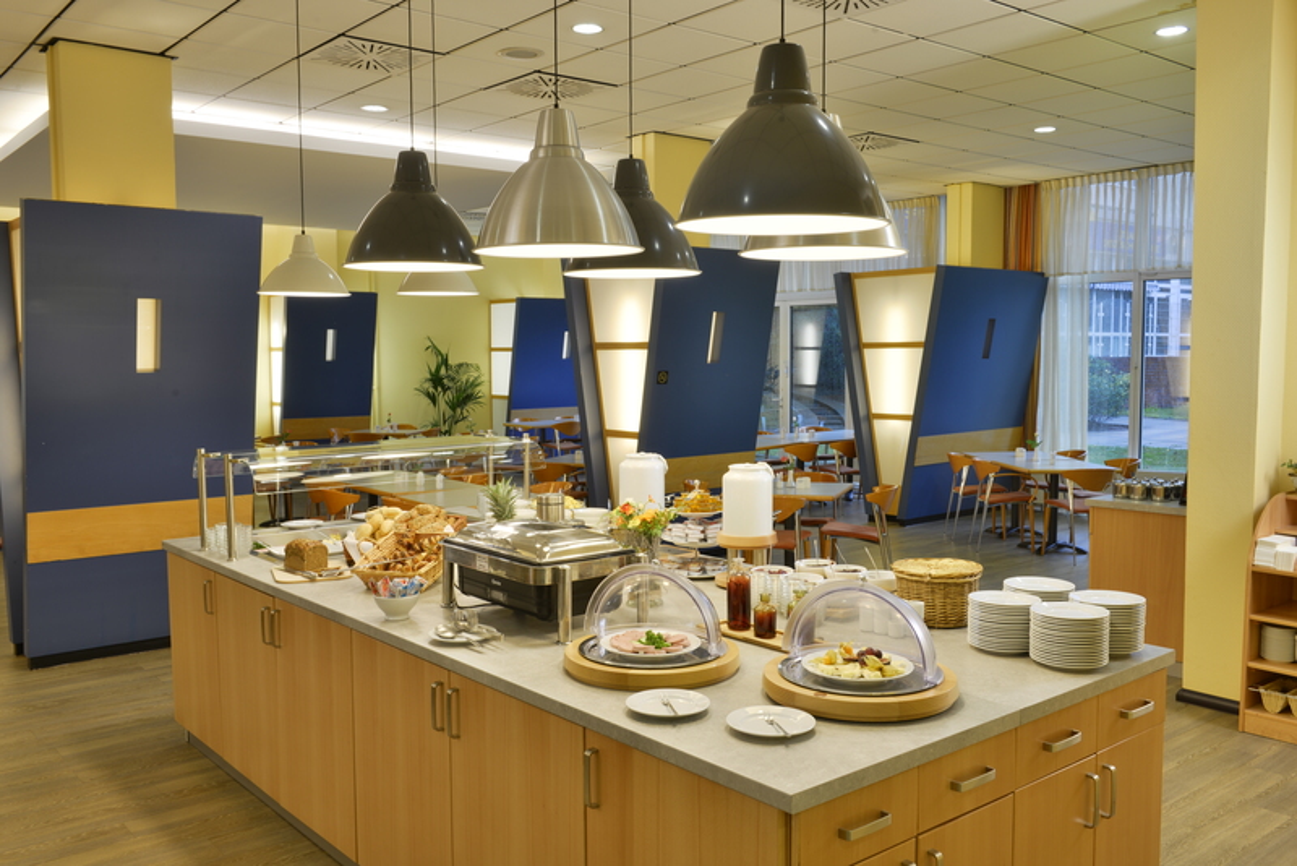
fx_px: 1153
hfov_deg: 58.7
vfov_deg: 41.1
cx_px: 648
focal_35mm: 32
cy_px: 433
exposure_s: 1
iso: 160
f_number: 14
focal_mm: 32
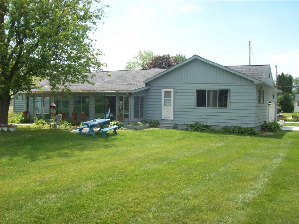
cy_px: 112
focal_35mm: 36
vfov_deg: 39.6
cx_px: 150
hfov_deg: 51.4
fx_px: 311
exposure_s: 1/323
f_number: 4.8
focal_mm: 6
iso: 80
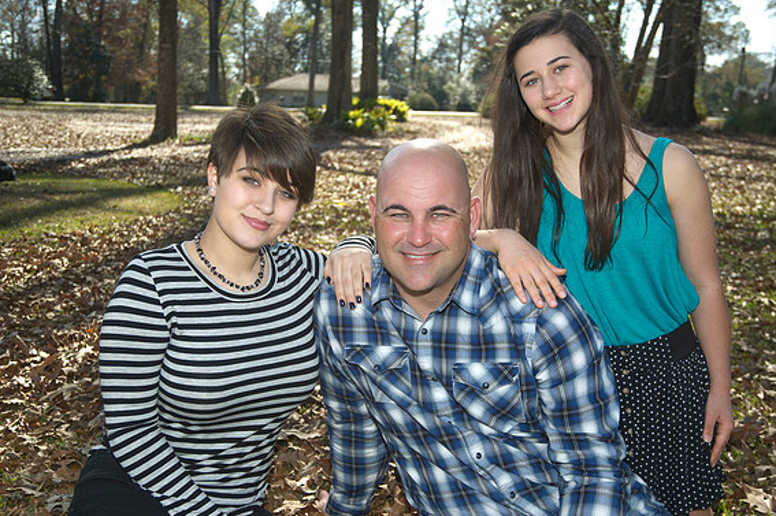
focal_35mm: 43
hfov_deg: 45.5
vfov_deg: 31.1
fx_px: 926
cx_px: 391
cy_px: 263
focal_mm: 42
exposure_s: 1/200
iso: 100
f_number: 6.3
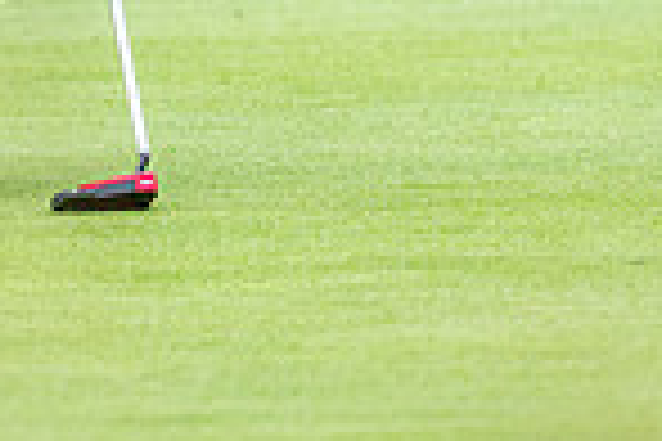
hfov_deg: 1.2
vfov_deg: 0.8
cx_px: 221
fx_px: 32564
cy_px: -392
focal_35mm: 1771
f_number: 5
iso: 400
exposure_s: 1/1250
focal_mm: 300
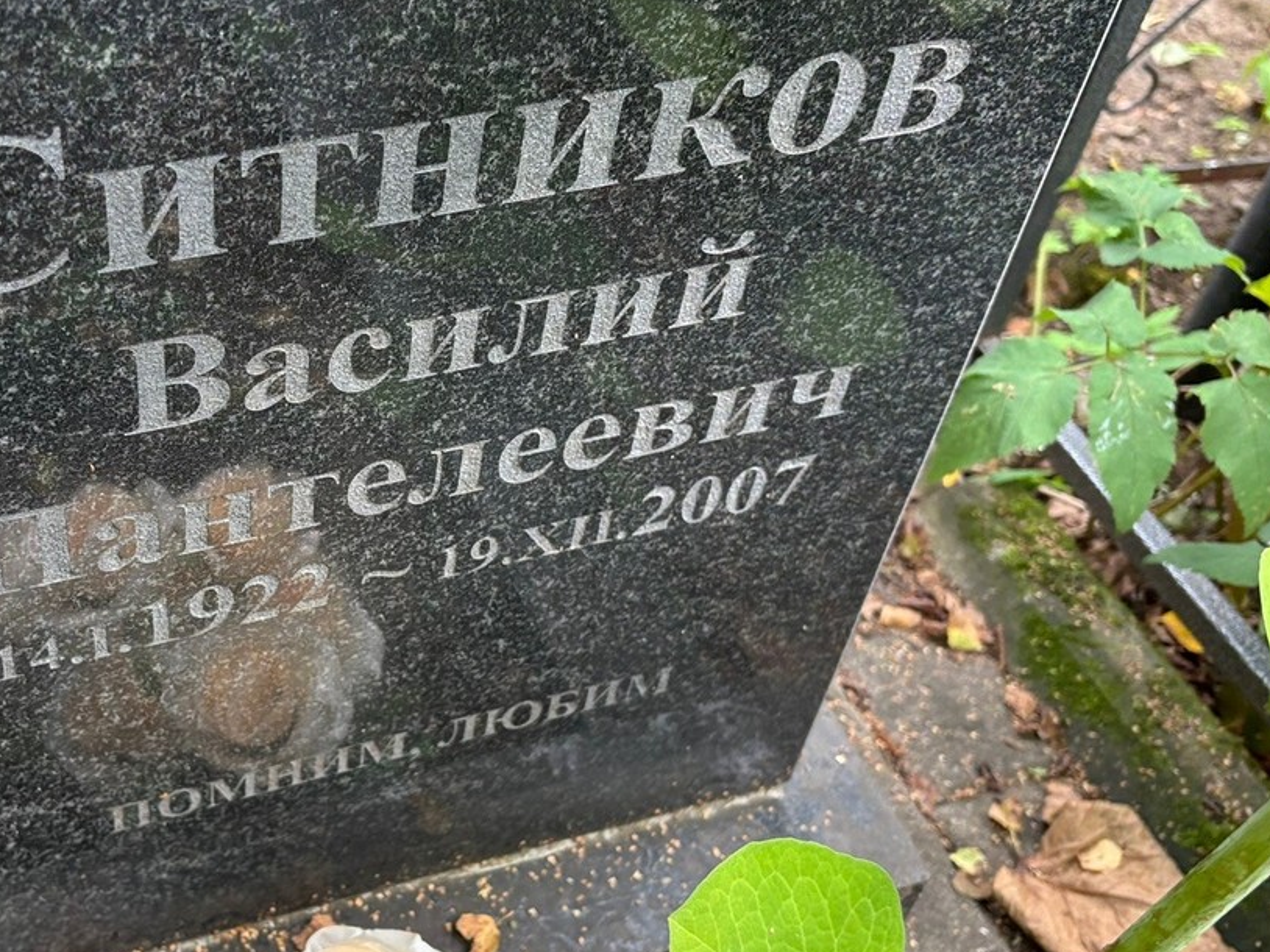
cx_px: 343
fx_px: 1687
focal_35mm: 46
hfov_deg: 40.3
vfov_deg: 31.5
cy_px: 456
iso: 80
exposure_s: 1/121
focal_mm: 5.96
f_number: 1.6
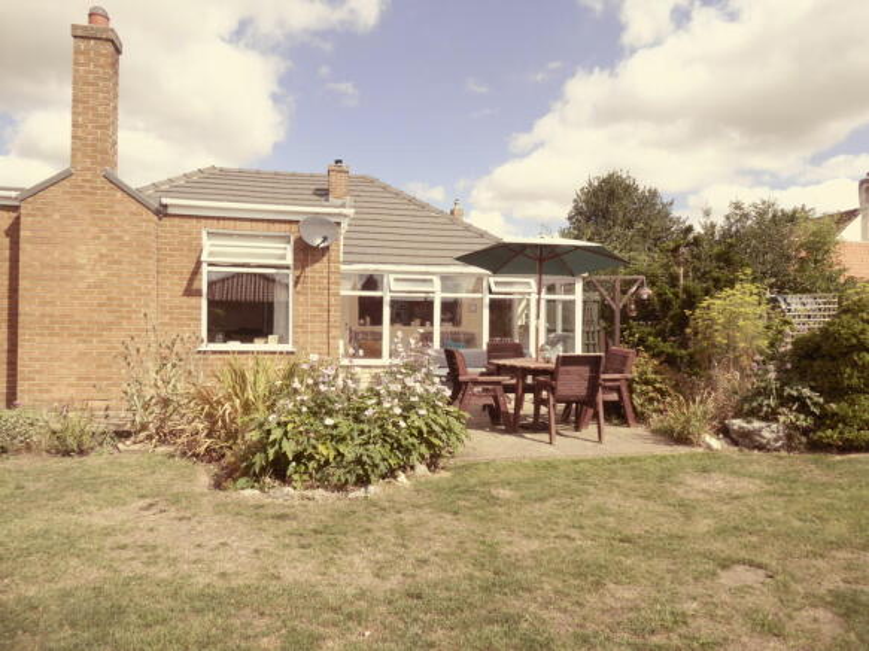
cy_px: 326
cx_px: 434
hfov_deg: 71.6
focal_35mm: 24
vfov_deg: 56.8
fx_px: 602
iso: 80
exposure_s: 1/1000
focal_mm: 4.3
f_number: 3.3
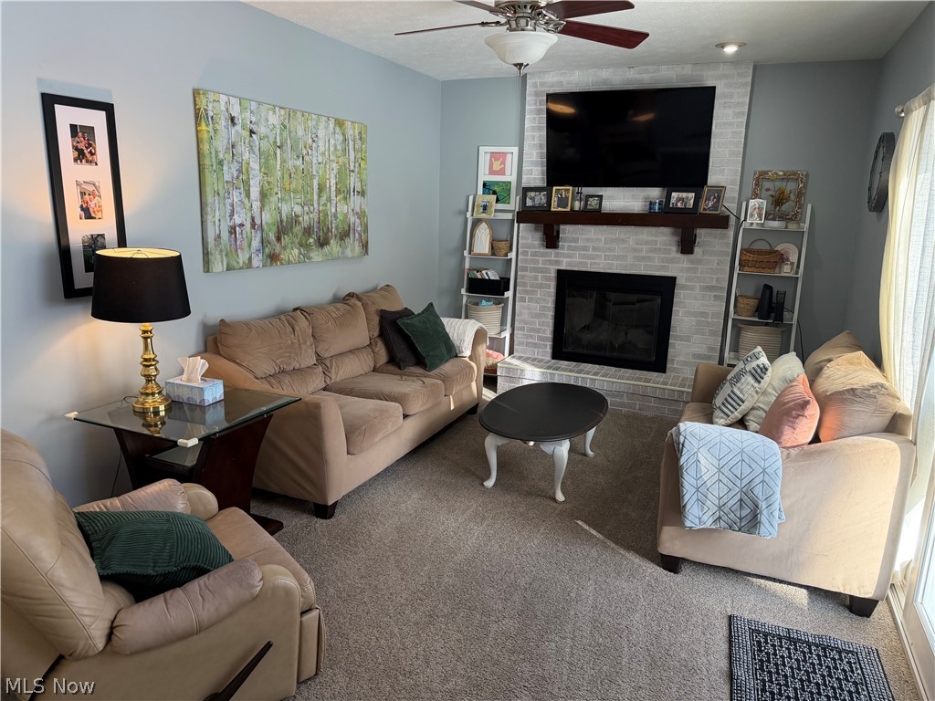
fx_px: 648
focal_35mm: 24
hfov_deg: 71.6
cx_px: 468
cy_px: 350
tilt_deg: -13.1
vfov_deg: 56.8
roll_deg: -0.8
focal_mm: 6.76
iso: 200
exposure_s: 1/195
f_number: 1.78
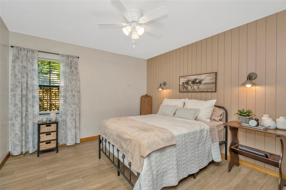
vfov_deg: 73.7
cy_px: 95
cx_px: 143
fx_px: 127
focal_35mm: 16
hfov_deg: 96.7
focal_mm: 16
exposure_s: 1/60
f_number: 6.7
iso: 160
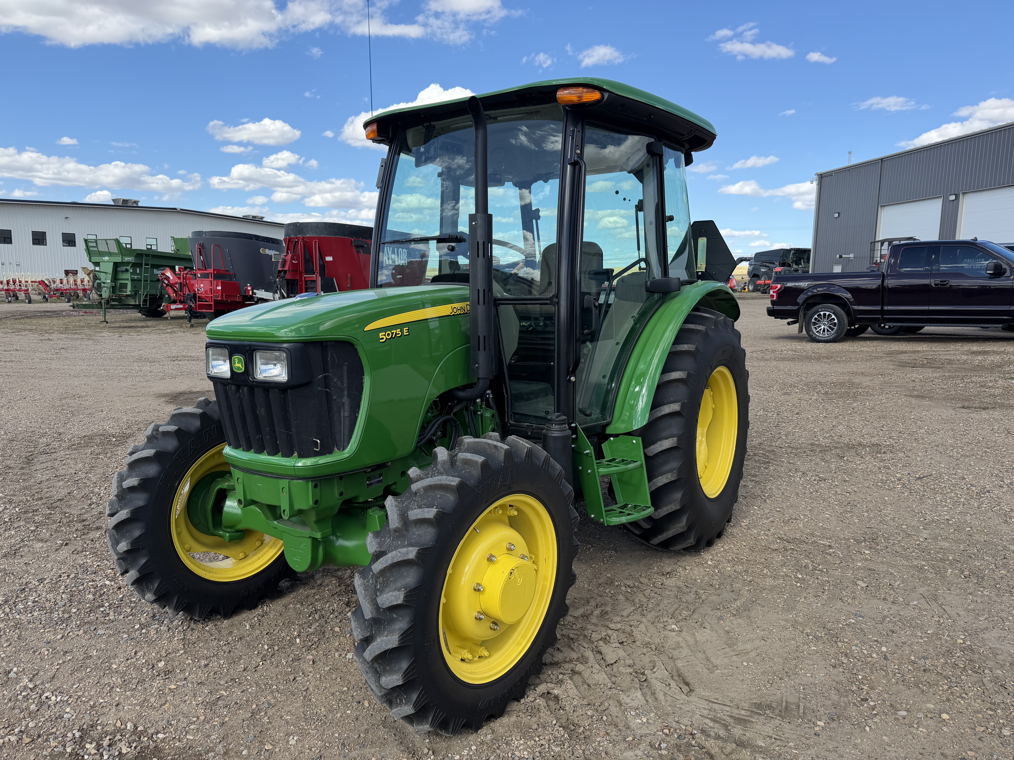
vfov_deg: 56.8
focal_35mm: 24
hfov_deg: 71.6
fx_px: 703
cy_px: 380
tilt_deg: -8.5
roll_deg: -1.0
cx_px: 507
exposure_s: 1/2299
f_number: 1.78
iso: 80
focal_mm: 6.76
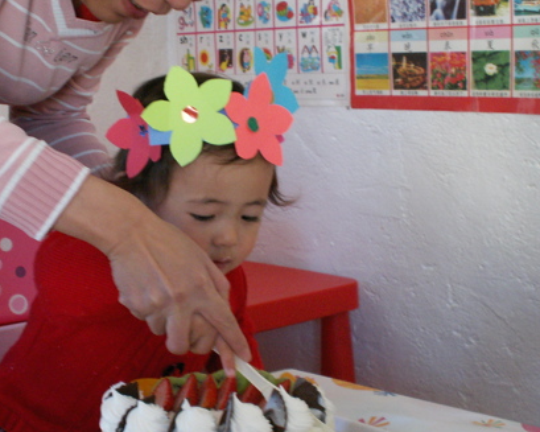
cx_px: 161
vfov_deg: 18.9
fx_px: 1294
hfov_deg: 23.4
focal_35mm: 81
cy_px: 221
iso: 160
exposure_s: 1/25
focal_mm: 8.78
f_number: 3.2
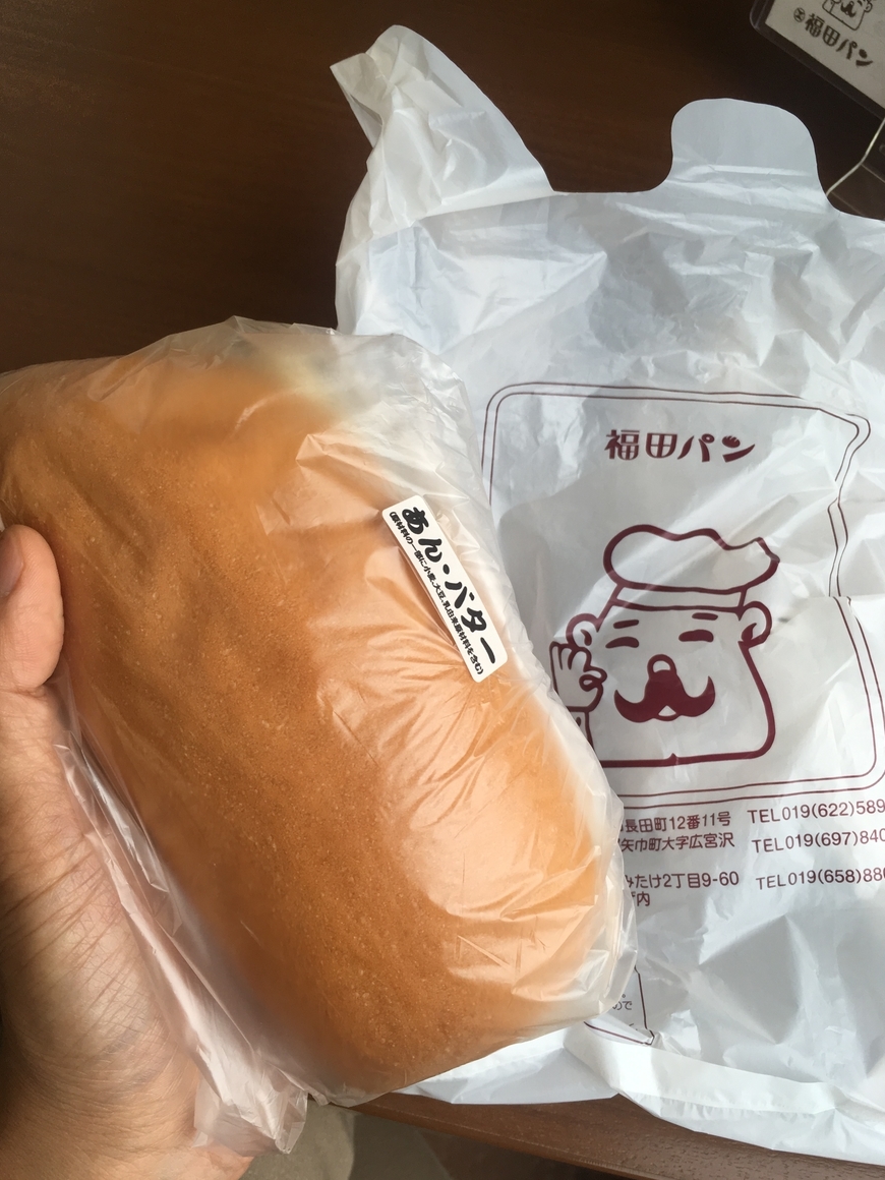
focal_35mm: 30
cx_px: 435
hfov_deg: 46.8
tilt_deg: -64.3
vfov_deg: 60.0
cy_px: 572
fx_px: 1023
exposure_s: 1/120
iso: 32
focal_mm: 4.15
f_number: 2.2
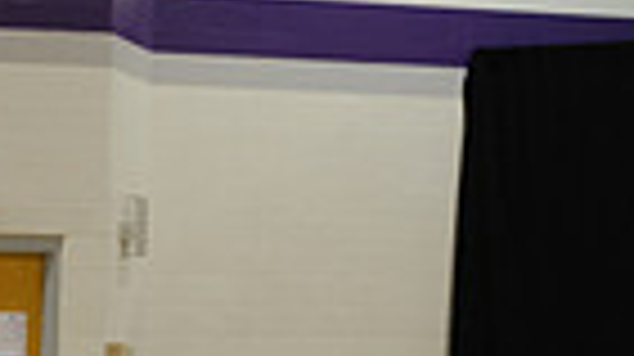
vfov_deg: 6.5
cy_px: 746
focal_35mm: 181
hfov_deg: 10.9
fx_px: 3040
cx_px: -594
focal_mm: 28.3
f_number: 3.2
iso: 1250
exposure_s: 1/100
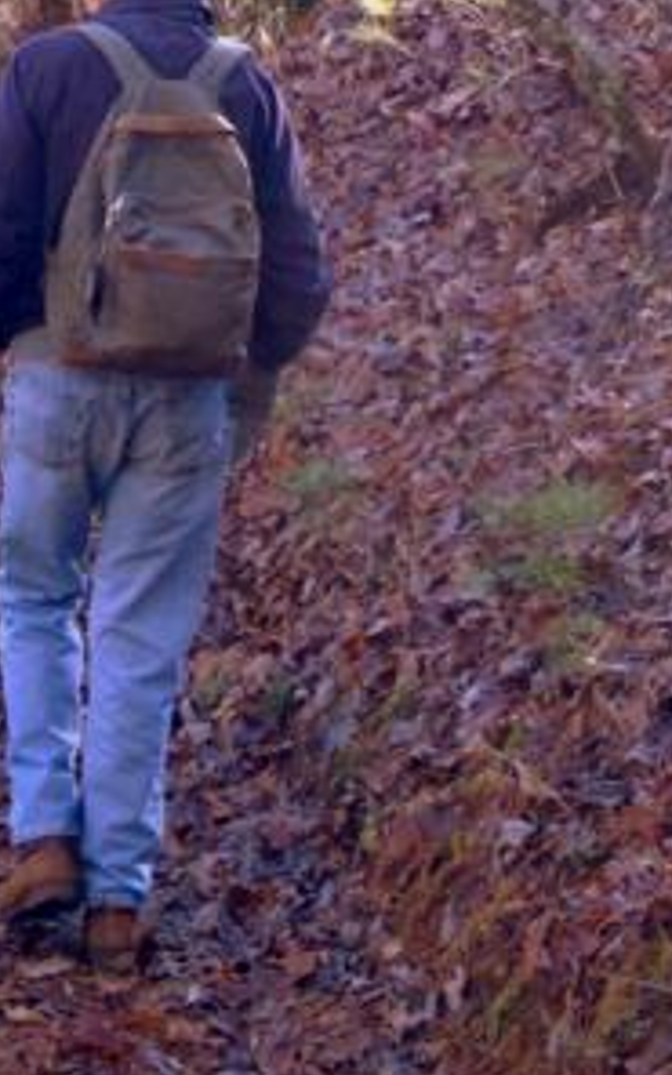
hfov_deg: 11.4
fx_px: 3282
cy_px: 163
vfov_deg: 18.4
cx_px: -232
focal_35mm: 112
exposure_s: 1/50
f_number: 4.9
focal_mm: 8.25
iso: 200
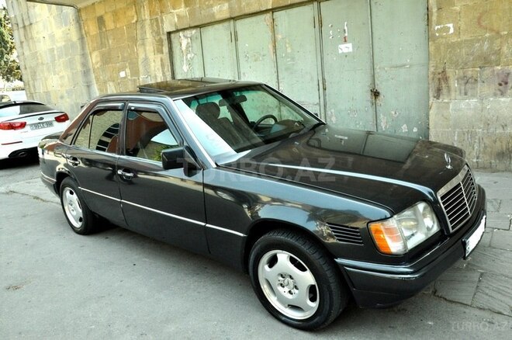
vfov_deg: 47.8
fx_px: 383
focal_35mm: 27
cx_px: 256
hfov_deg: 67.5
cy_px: 170
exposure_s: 1/400
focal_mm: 18
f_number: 5.6
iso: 1600
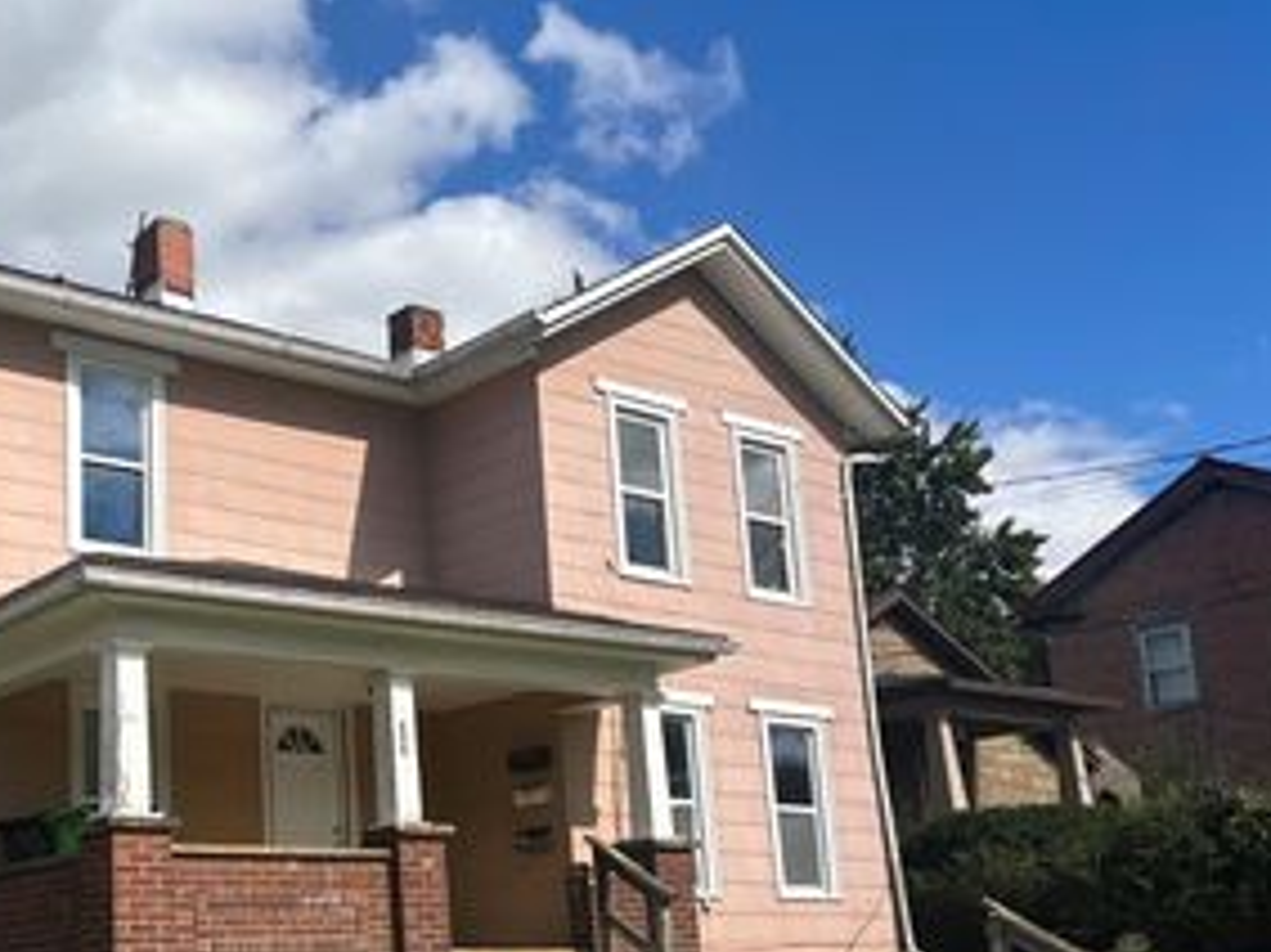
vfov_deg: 31.3
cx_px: 269
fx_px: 1688
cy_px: 617
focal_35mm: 46
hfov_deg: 39.7
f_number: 1.6
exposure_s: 1/4255
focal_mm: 5.96
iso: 50
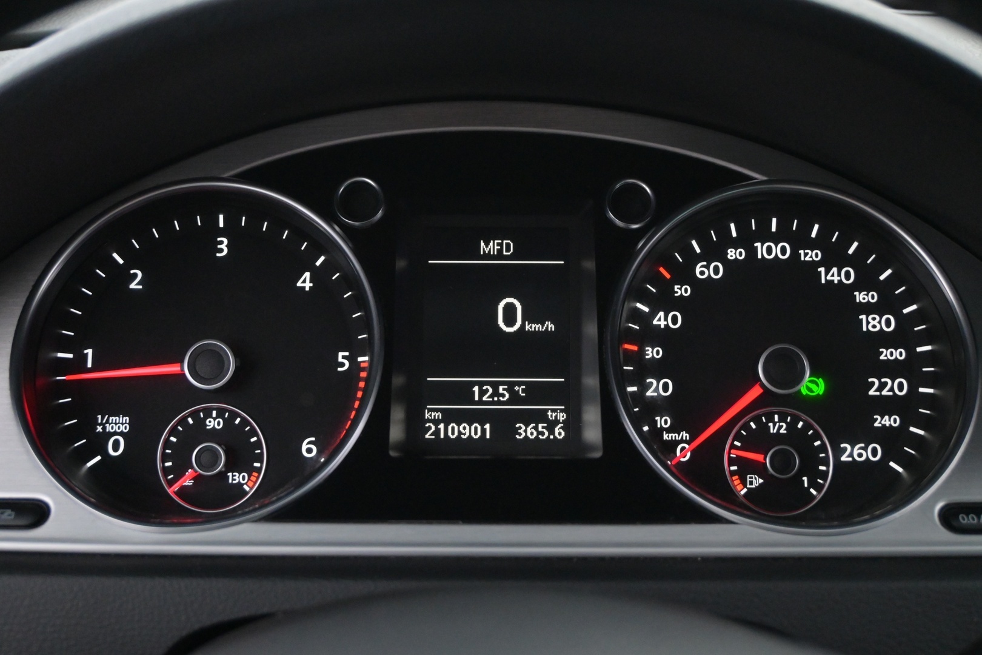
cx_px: 491
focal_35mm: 44
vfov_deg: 30.8
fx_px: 1186
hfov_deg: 45.0
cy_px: 328
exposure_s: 1/50
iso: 4500
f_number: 4.8
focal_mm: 29
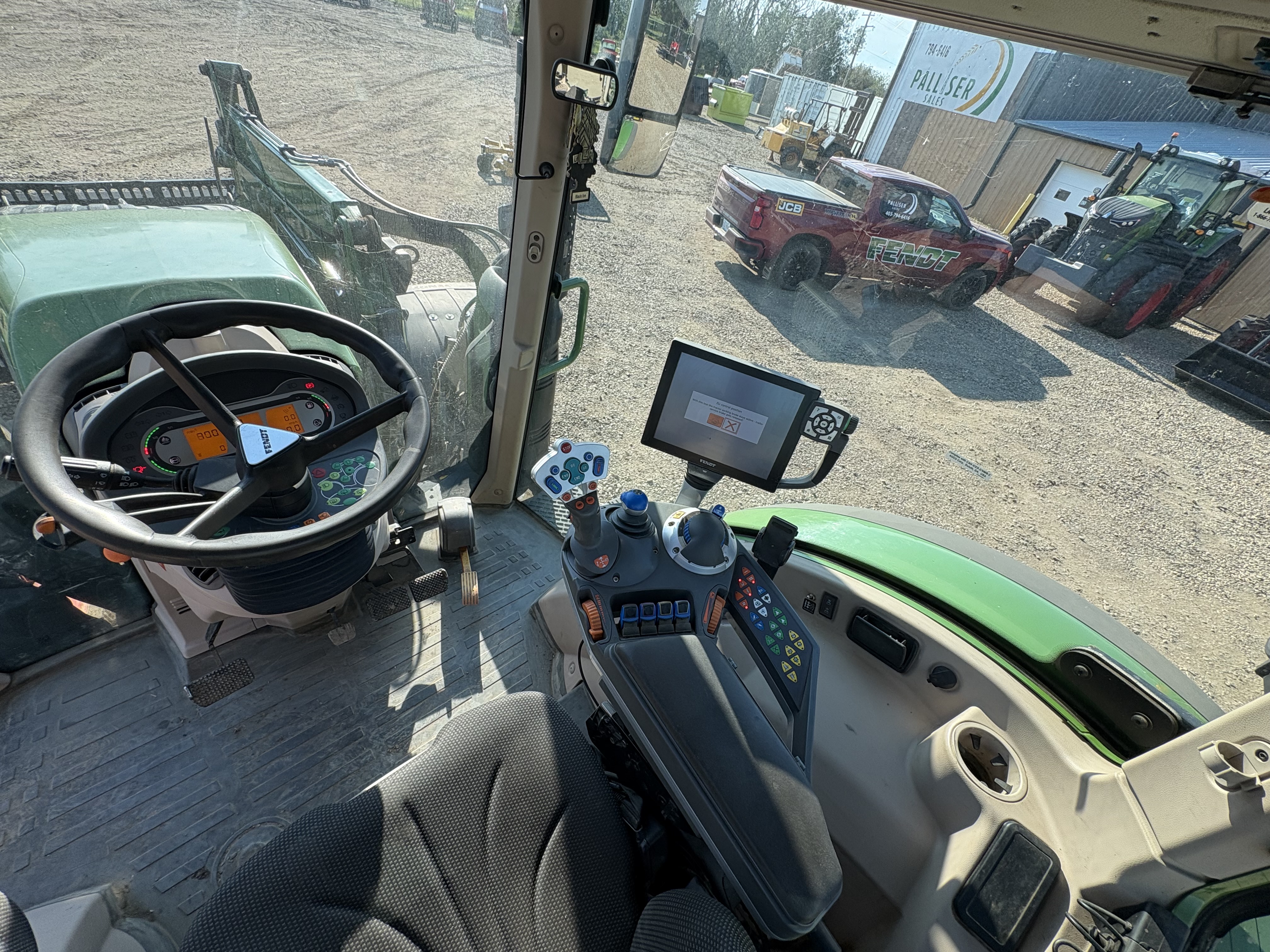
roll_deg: -14.9
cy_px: 476
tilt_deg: -39.1
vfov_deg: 85.7
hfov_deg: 102.1
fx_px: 514
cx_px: 635
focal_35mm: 14
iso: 40
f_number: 2.2
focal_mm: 2.22
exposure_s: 1/399
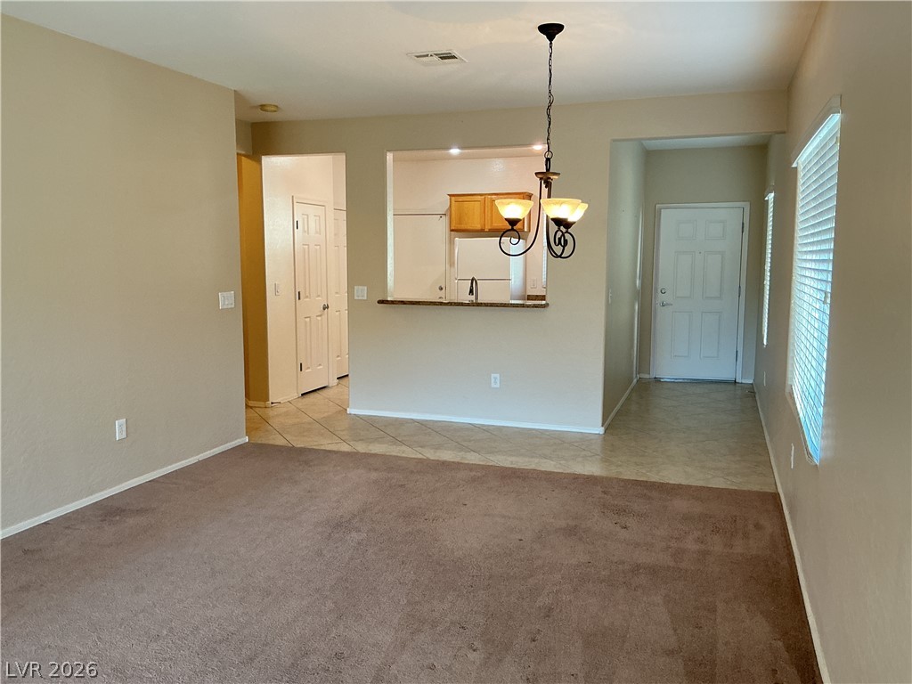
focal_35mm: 29
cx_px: 456
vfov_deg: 48.2
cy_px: 342
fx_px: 764
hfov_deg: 61.7
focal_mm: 3
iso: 160
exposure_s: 1/60
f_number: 1.8
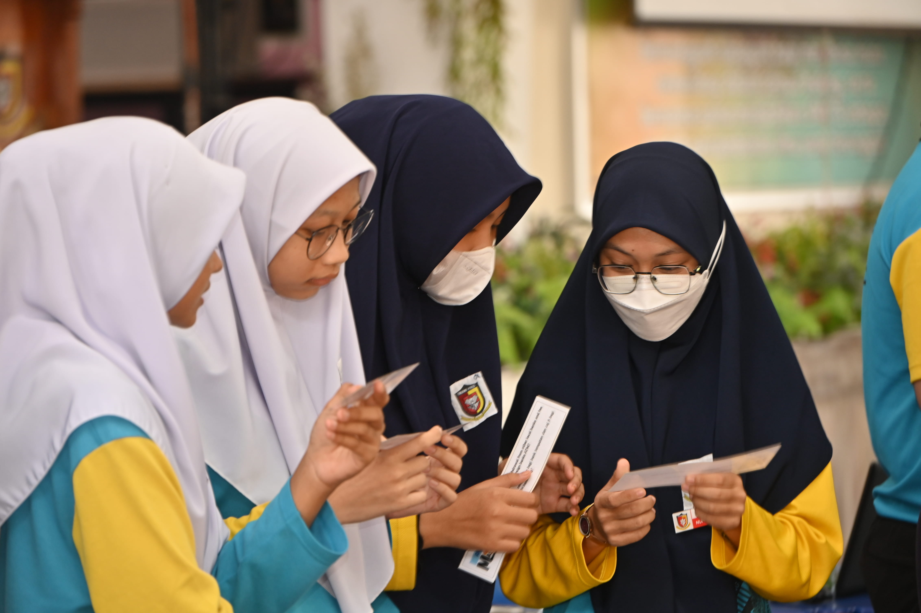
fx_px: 5115
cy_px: 306
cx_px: 460
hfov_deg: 10.3
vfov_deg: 6.9
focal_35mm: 200
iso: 640
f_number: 5
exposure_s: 1/100
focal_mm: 200
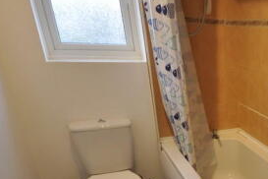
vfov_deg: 34.3
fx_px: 268
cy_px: 170
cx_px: 283
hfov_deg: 43.4
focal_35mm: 36
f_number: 4
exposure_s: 1/60
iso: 400
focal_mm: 10
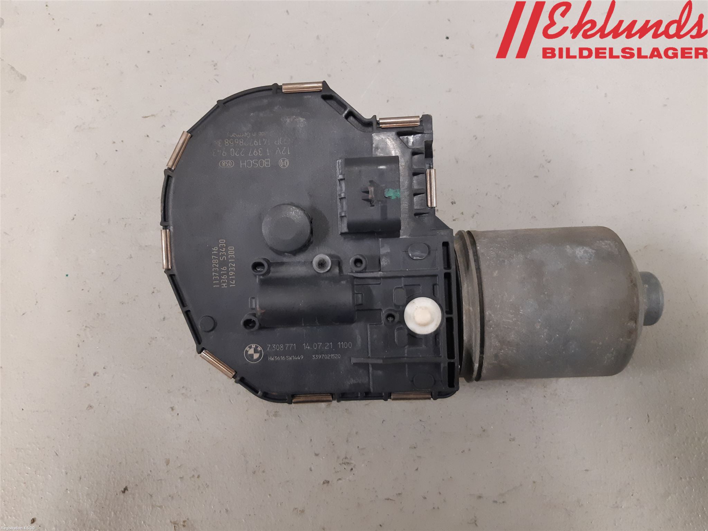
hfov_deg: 67.3
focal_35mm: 26
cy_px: 266
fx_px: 532
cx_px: 354
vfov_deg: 53.1
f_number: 1.7
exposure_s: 1/50
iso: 250
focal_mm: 3.93
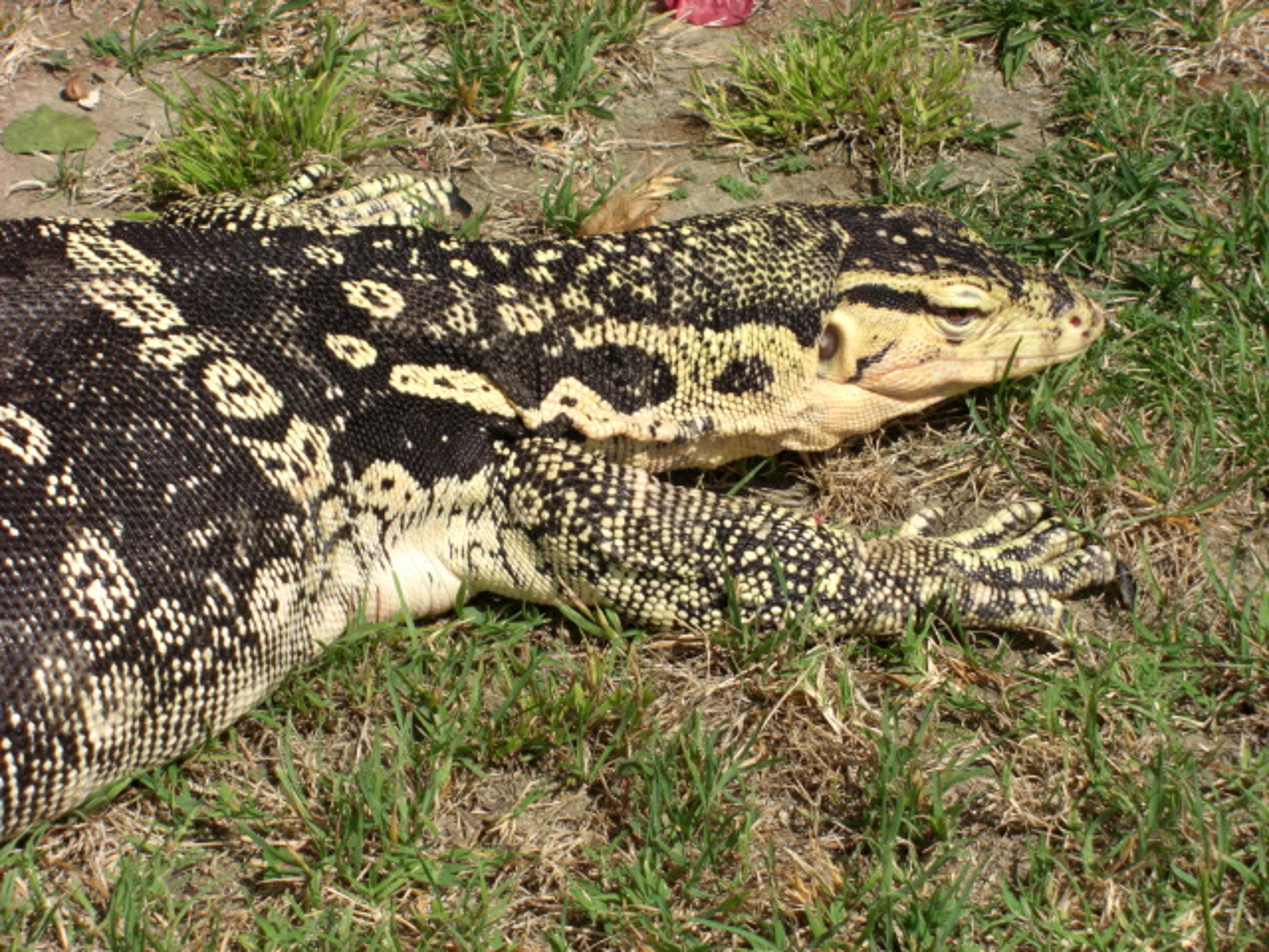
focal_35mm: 114
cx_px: 634
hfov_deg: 17.3
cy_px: 476
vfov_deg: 13.0
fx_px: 4179
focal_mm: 23.7
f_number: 5.1
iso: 80
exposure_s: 1/800
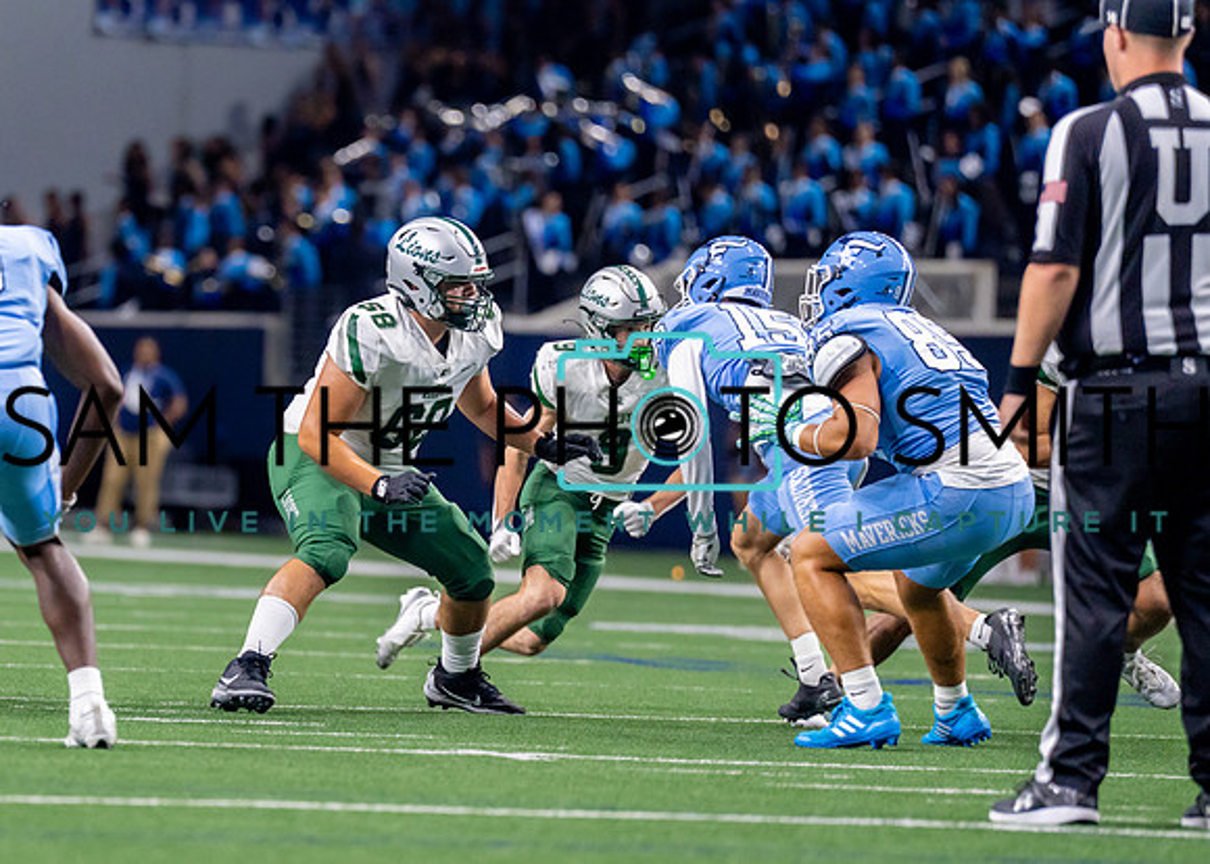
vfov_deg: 4.4
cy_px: 506
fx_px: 11227
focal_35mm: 327
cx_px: 267
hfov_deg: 6.2
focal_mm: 200
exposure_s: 1/1000
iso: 2000
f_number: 2.8
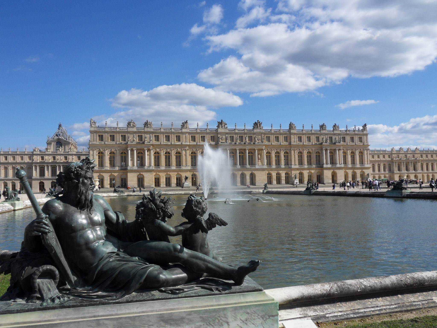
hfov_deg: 56.8
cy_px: 164
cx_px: 218
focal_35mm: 32
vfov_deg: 44.2
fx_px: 404
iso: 80
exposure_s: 1/250
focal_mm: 5.6
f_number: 8.2
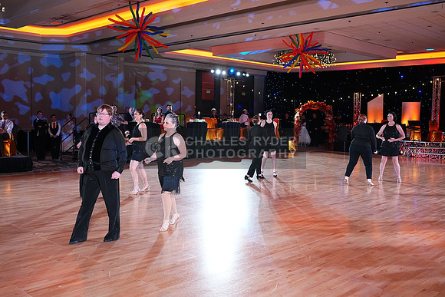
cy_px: 148
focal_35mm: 35
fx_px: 433
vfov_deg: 37.9
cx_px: 222
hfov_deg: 54.4
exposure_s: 1/400
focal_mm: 35
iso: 5000
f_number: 5
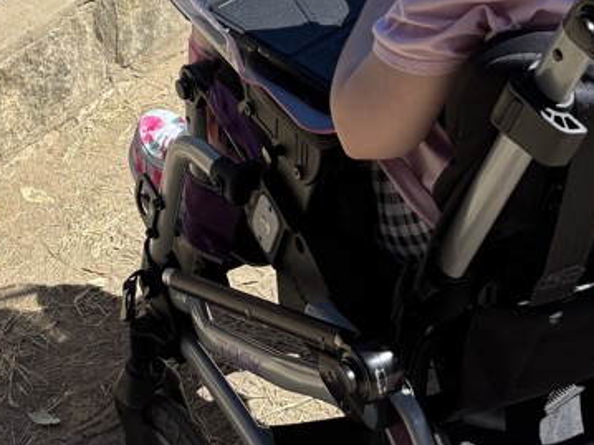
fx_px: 1492
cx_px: 73
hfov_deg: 22.0
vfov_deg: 15.5
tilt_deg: -16.8
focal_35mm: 87
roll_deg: +2.8
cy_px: -250
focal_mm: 5.96
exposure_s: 1/2710
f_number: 1.6
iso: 50
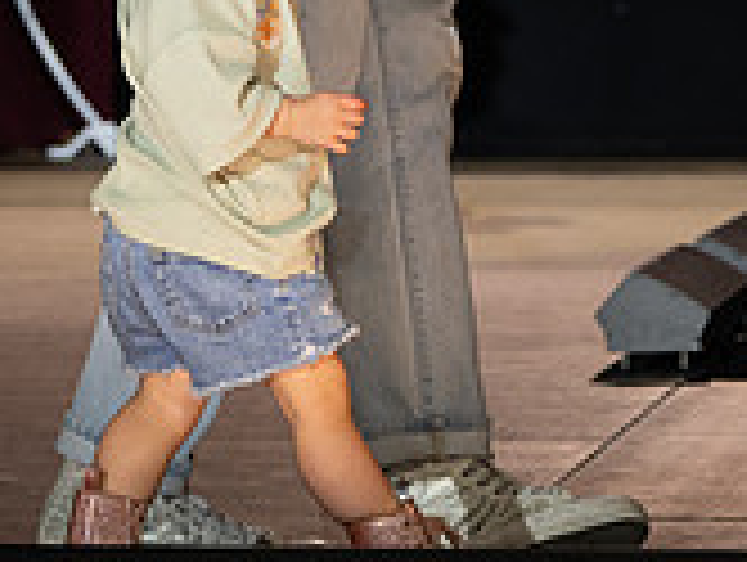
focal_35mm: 393
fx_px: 8493
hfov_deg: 5.0
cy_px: -315
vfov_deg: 3.8
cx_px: 341
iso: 1000
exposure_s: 1/320
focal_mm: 92
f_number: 5.6
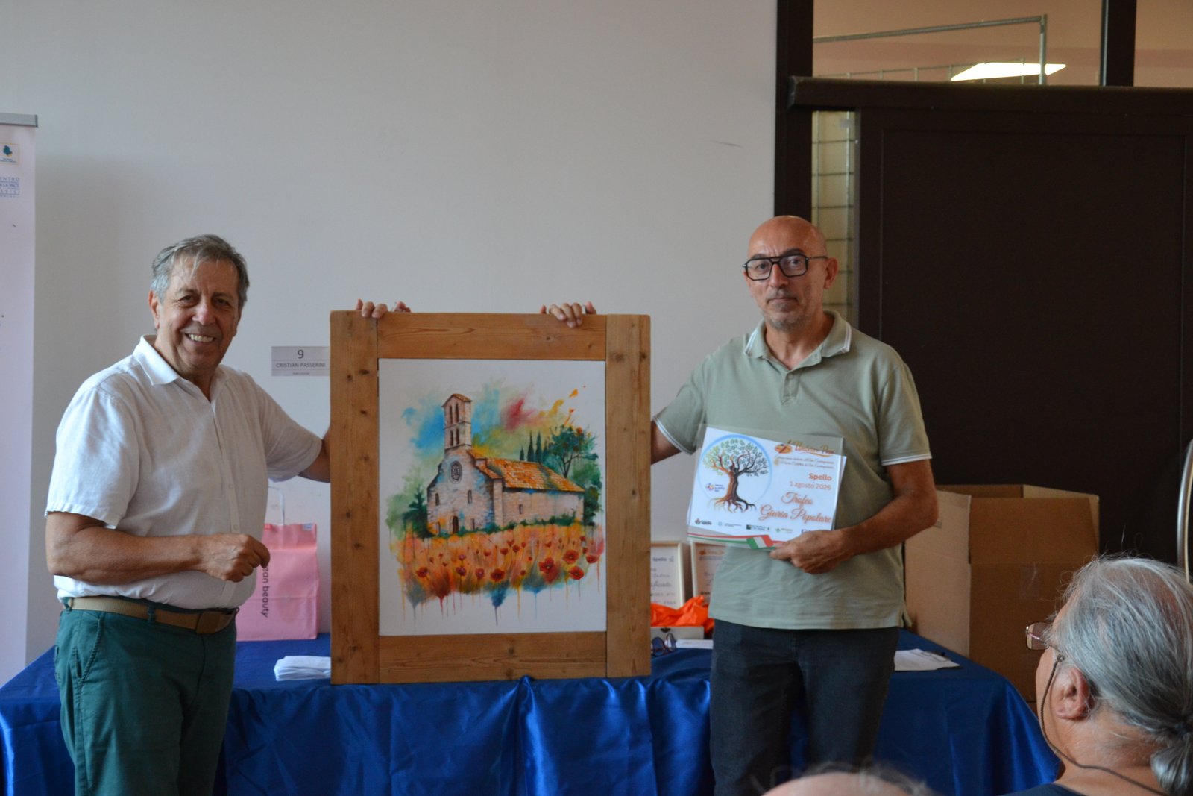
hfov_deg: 41.1
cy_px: 398
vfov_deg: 28.1
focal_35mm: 48
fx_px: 1591
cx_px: 596
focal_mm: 32
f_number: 4.2
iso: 1000
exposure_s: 1/60
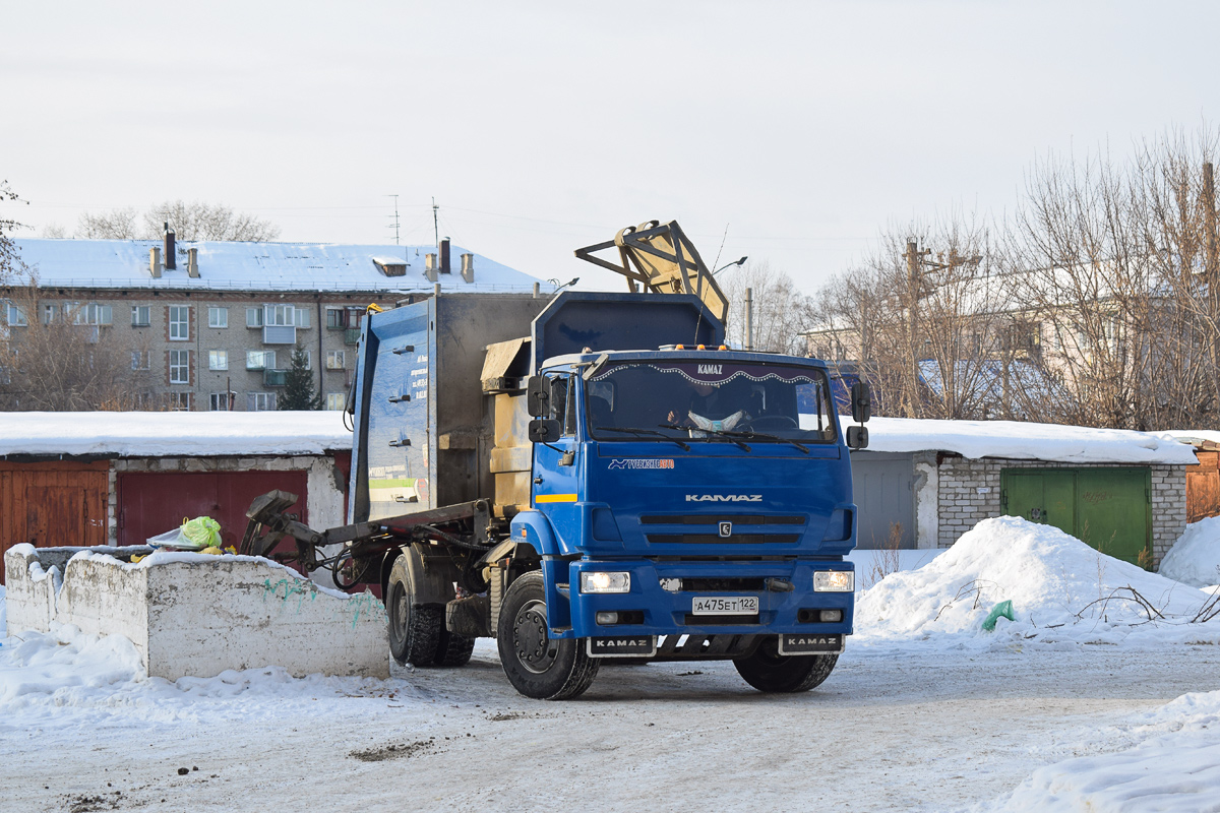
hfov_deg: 24.6
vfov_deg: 16.6
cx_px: 610
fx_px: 2796
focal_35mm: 82
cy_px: 406
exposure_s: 1/250
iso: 200
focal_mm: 55
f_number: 8
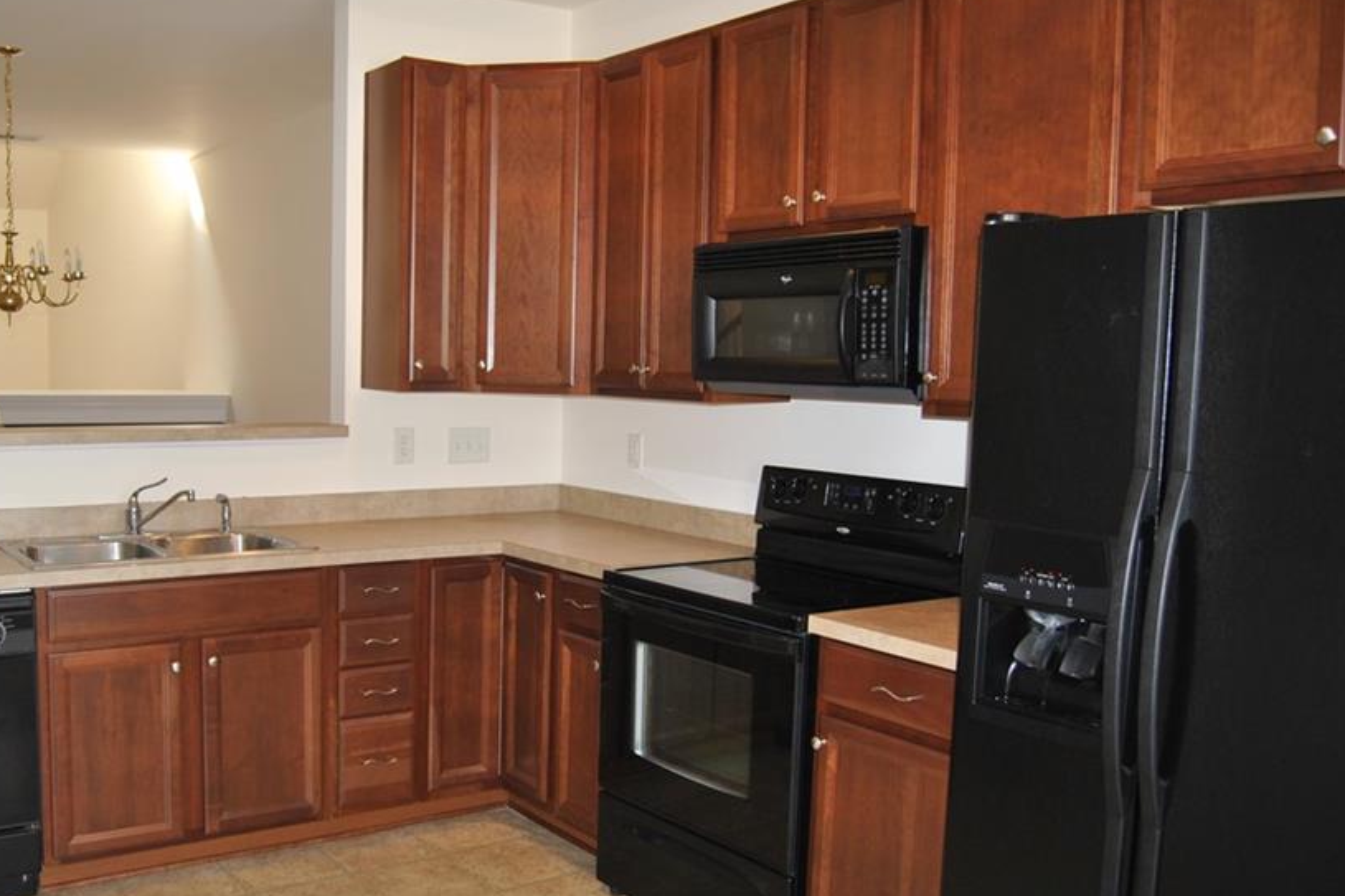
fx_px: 1270
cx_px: 507
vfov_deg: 38.8
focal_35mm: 34
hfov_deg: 55.2
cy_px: 493
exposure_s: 1/60
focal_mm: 18
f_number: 3.5
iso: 200
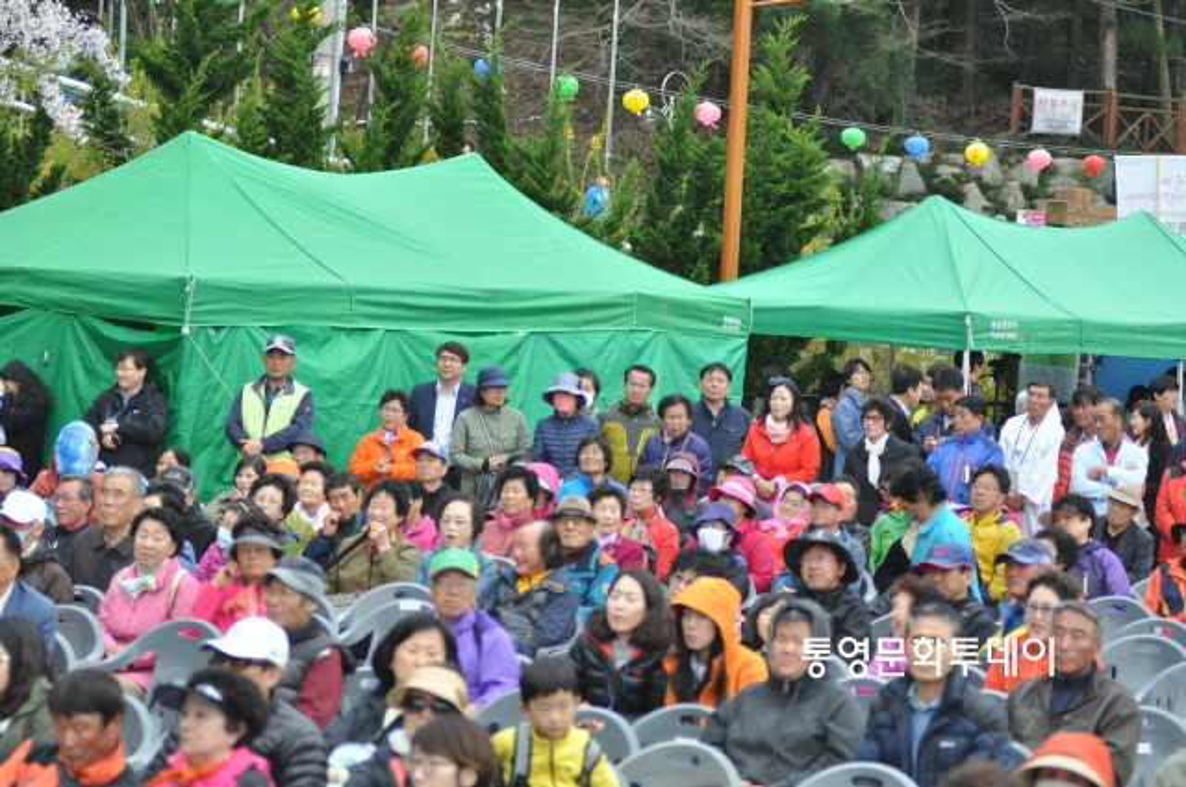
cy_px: 394
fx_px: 9871
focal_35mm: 300
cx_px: 593
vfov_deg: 4.6
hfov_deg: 6.9
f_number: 3.2
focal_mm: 200
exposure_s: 1/2000
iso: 1000
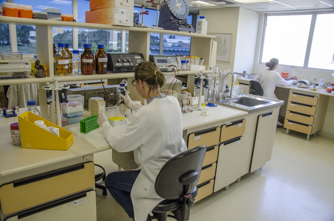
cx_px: 167
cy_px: 110
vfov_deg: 47.7
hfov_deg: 67.5
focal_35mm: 27
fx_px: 250
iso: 400
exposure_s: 1/125
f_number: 5.6
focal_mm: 18
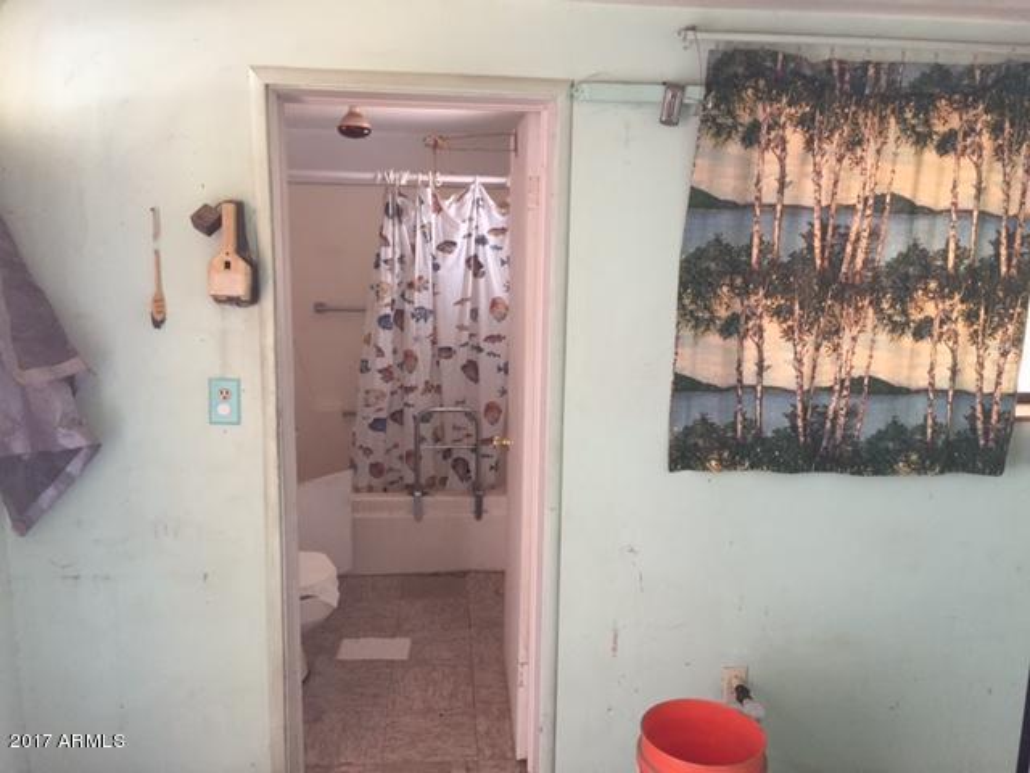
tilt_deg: -11.1
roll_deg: -1.6
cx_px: 515
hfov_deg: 61.7
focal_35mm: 29
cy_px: 386
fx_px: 863
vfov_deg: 48.2
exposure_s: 1/30
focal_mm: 4.15
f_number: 2.2
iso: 125
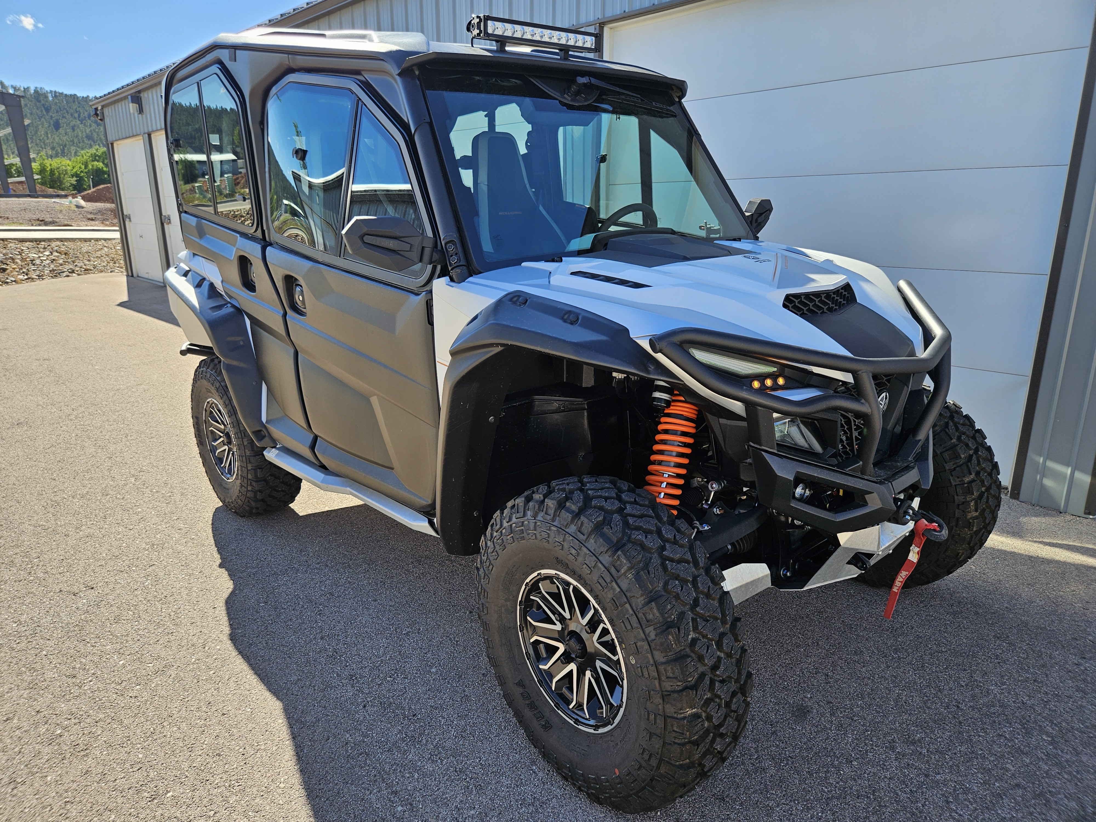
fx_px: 728
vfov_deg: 58.9
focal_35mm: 23
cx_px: 548
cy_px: 411
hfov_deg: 73.9
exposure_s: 1/645
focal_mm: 5.4
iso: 25
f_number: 1.8
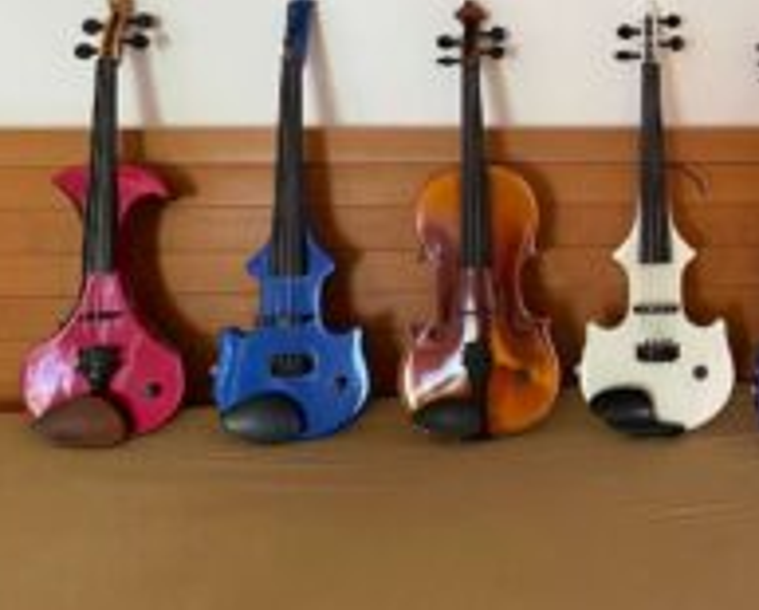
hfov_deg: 38.2
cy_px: 195
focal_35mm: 46
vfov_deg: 32.5
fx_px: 1035
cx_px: 645
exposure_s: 1/50
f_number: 1.8
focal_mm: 4.25
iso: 500
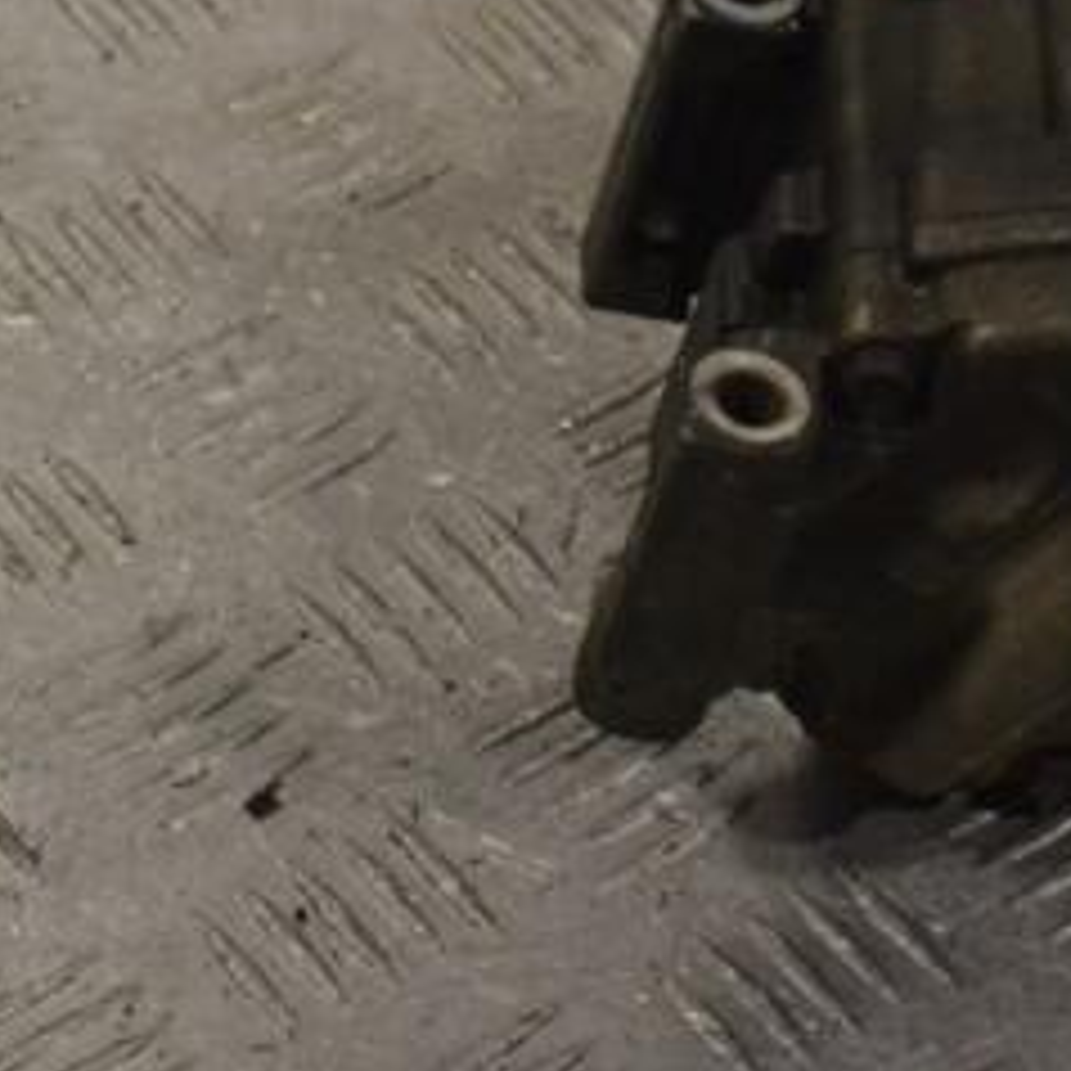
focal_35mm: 135
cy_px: 212
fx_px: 4726
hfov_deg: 12.8
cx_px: 1040
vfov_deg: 12.9
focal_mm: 42
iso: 3200
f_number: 11
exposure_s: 1/500
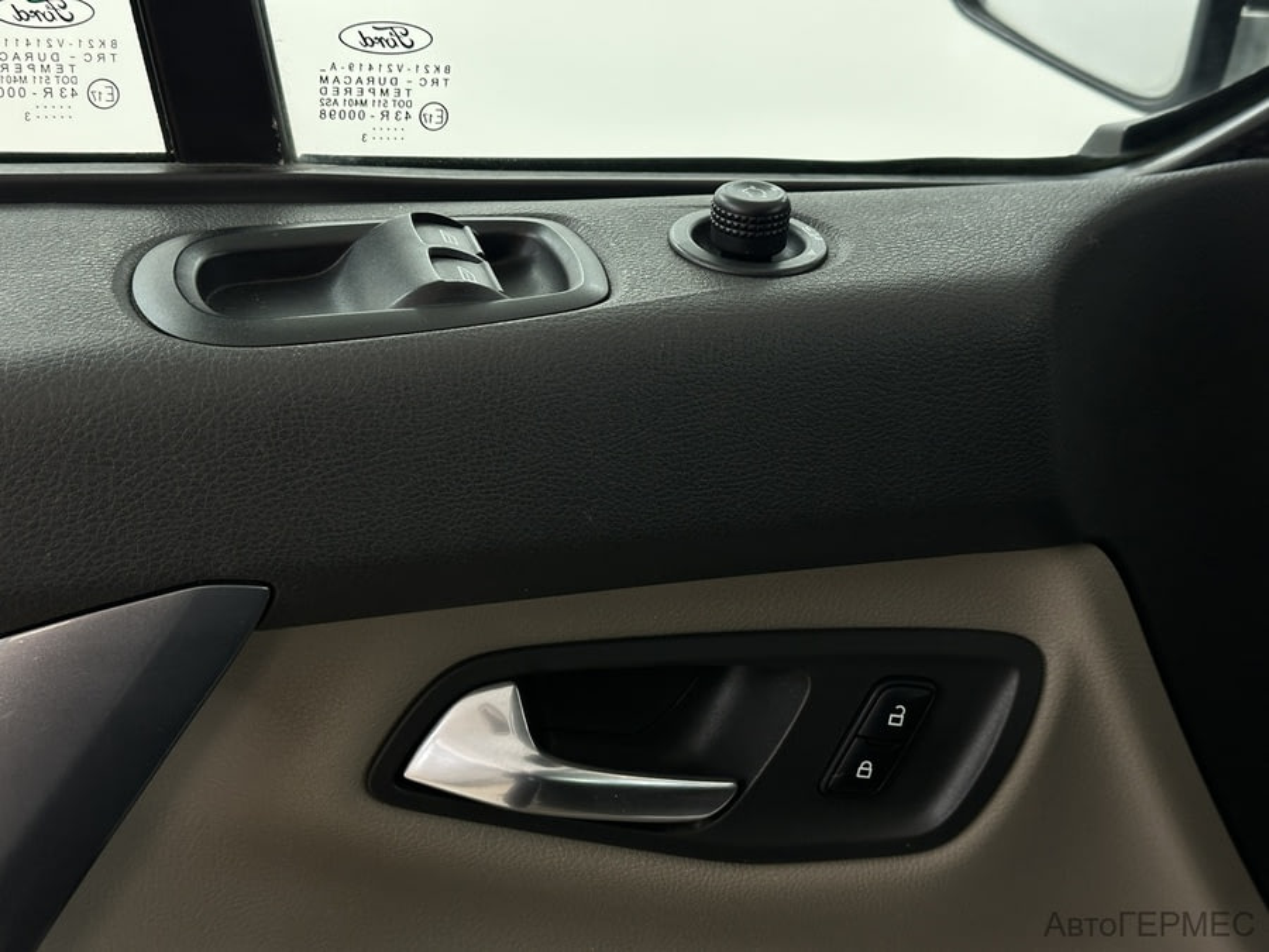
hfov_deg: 39.7
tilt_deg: -26.9
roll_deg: +0.4
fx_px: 1760
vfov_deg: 30.3
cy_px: 476
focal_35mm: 48
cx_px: 634
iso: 200
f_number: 1.78
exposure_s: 1/50
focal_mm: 6.86
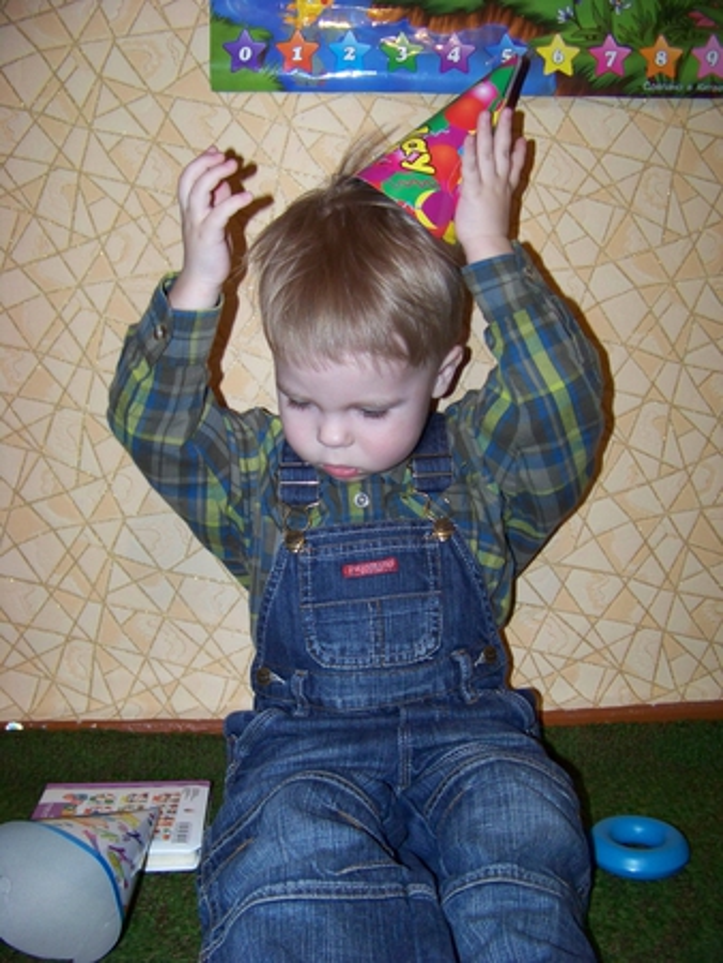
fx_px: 1002
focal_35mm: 36
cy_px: 482
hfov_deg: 39.7
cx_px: 362
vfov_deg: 51.3
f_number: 2.8
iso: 200
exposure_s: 1/30
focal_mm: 5.85
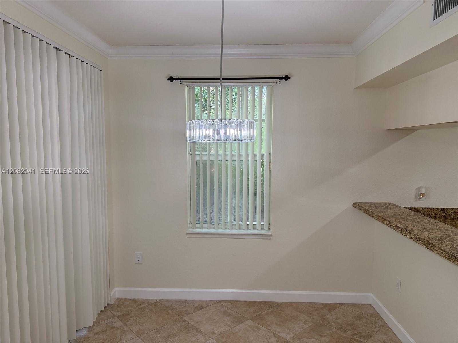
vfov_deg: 56.8
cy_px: 172
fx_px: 318
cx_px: 229
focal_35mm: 24
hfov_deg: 71.6
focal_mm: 6.76
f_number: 1.78
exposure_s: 1/137
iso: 200
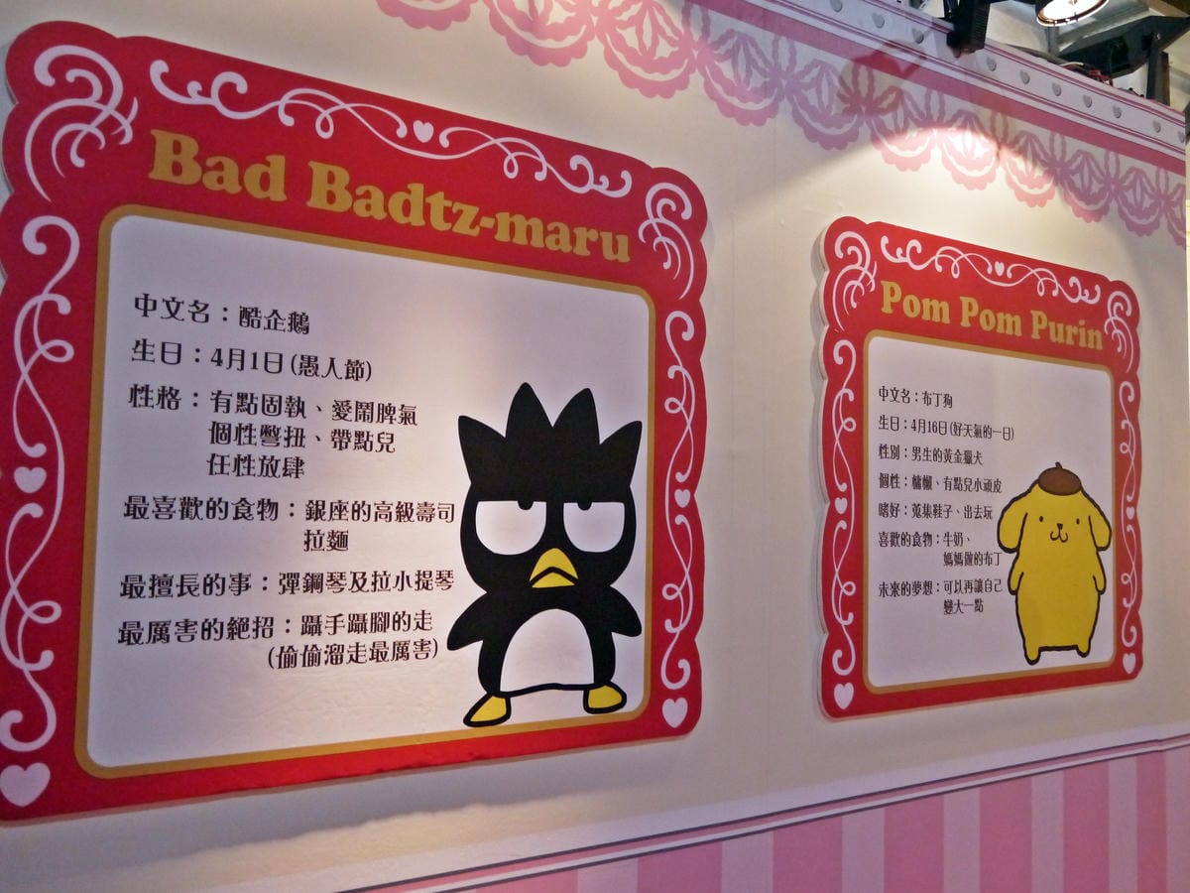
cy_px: 446
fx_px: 1100
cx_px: 595
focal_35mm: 32
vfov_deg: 44.2
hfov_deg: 56.8
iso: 1000
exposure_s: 1/60
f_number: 3.9
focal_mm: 16
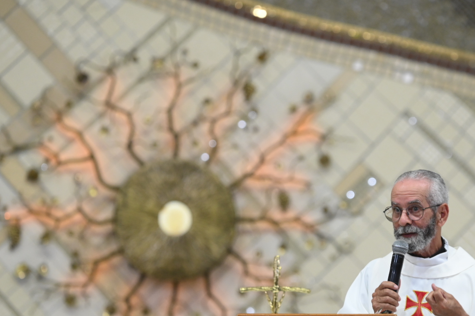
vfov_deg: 2.8
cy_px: 215
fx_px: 6451
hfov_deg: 4.2
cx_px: 267
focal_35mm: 489
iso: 3200
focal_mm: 350
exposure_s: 1/250
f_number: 5.6
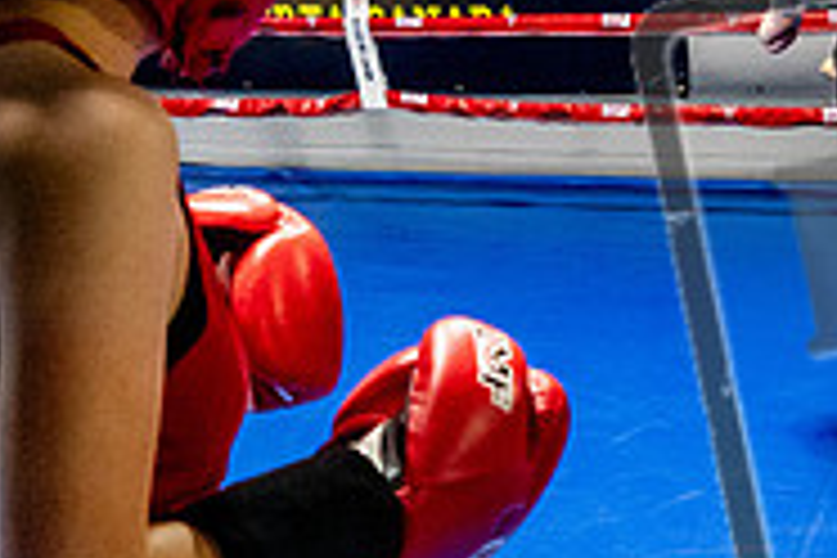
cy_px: 79
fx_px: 1744
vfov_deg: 18.0
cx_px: 644
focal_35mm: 75
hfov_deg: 26.6
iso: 5000
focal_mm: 16
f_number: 2.8
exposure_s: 1/800
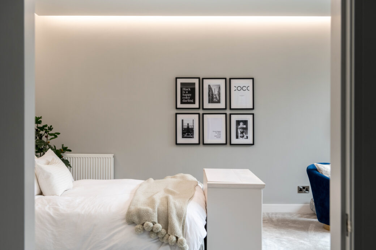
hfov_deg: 39.6
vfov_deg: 27.0
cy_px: 125
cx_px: 188
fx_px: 522
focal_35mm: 50
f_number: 8
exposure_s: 1/5
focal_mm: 50
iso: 400
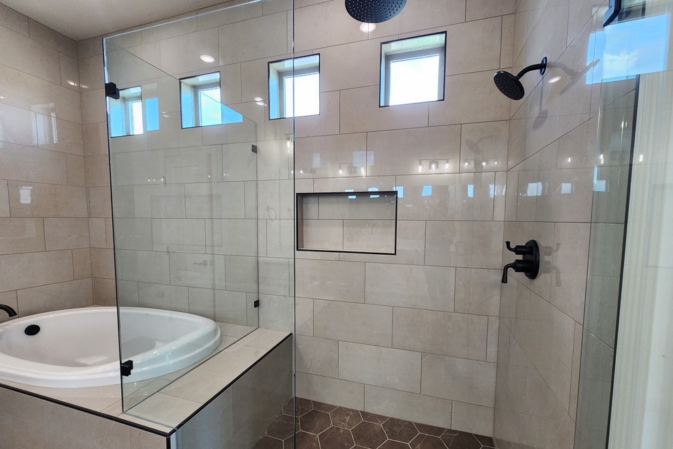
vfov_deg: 81.0
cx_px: 346
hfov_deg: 104.2
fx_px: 262
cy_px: 245
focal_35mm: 14
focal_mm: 2.2
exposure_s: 1/60
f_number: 2.2
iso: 100
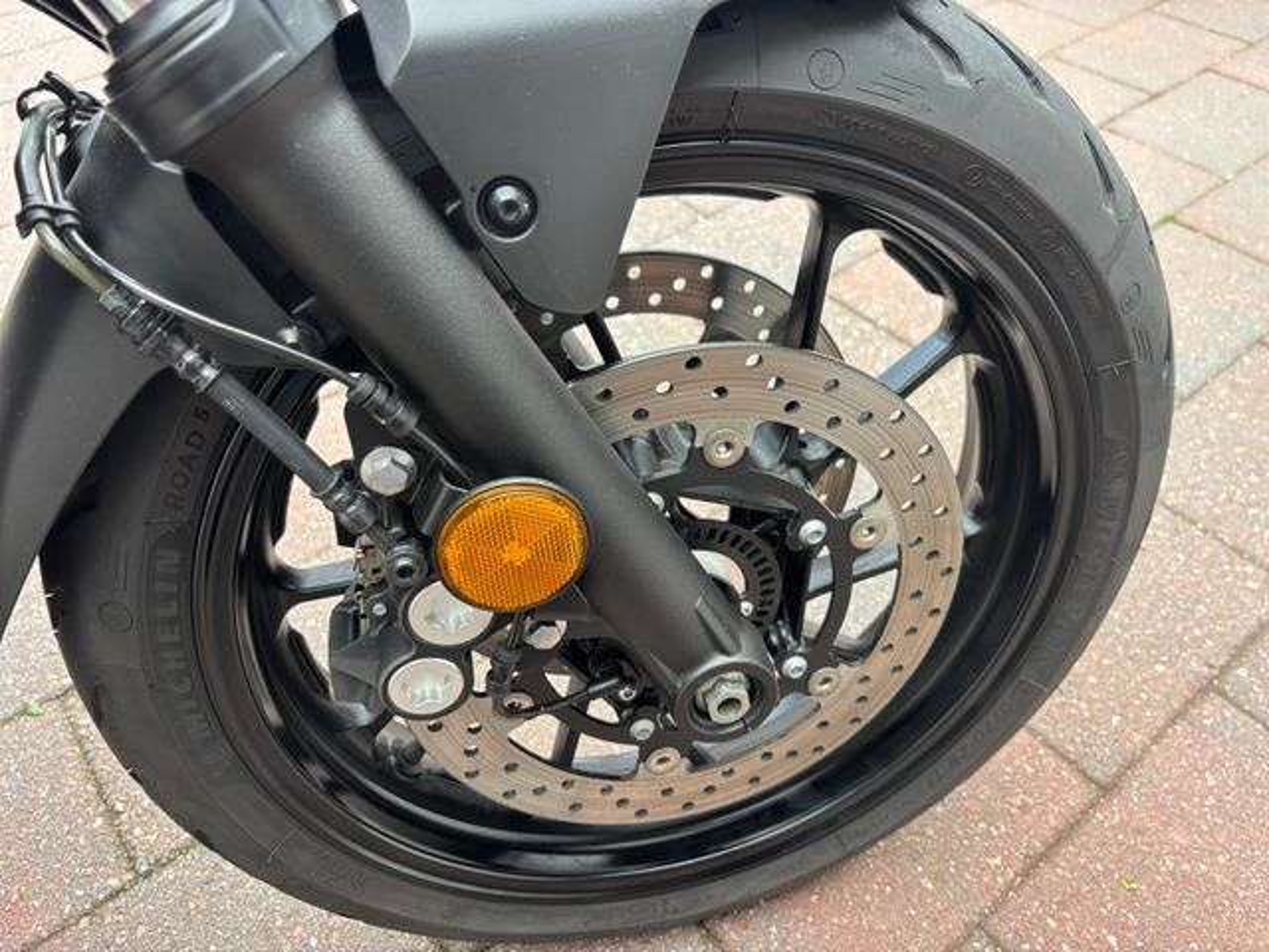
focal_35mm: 26
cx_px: 634
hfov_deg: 67.3
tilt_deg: -46.1
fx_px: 953
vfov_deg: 53.1
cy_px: 476
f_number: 1.6
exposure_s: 1/121
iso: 80
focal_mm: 5.96
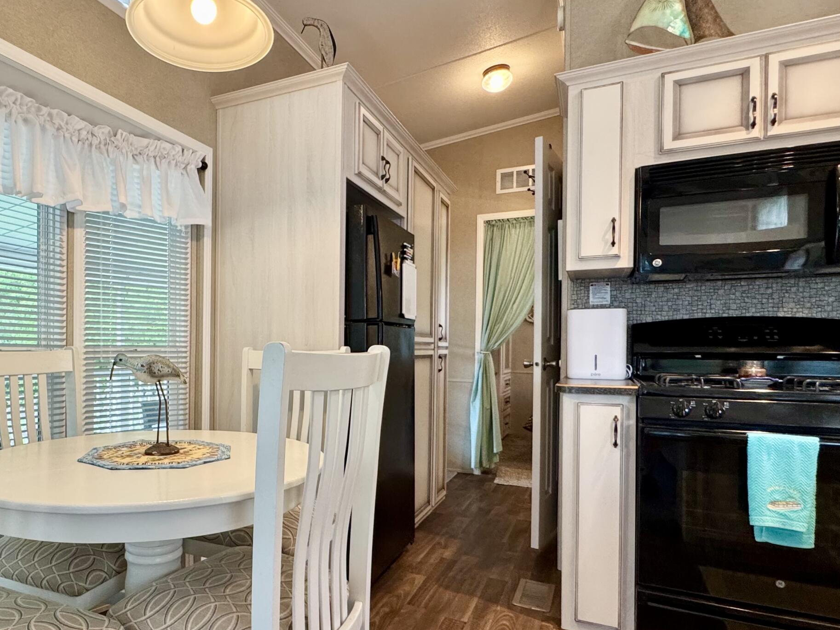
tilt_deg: -0.9
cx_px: 300
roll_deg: -0.6
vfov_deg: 58.7
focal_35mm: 23
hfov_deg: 72.3
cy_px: 355
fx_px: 558
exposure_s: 1/120
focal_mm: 2.22
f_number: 2.2
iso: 250
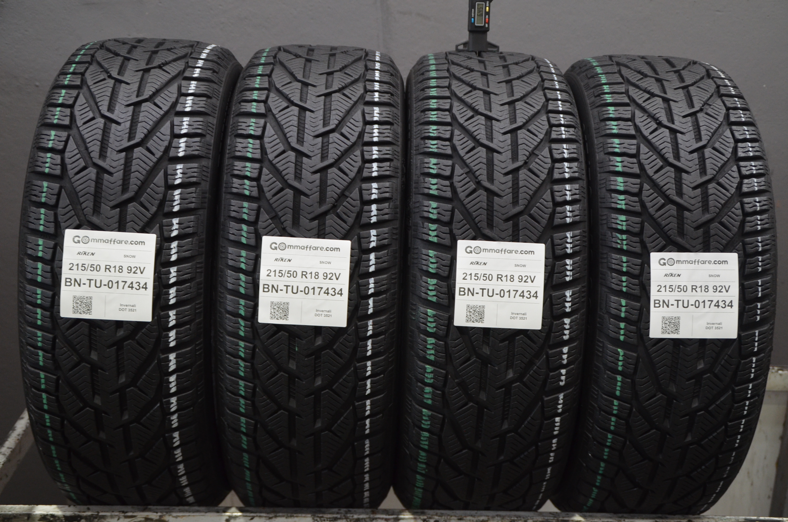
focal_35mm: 48
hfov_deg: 41.2
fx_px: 1048
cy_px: 261
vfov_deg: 28.0
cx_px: 394
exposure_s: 1/30
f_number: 4.2
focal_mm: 32
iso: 900
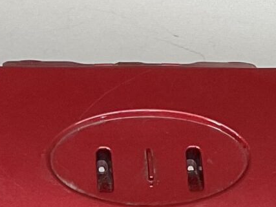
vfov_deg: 8.1
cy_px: 407
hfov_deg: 11.4
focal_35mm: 174
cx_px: 94
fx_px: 1387
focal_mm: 3
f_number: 1.8
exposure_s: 1/120
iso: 50
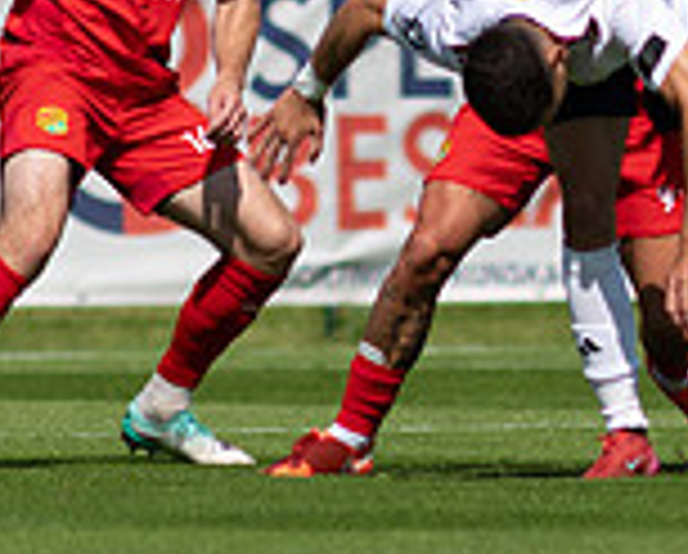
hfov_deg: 0.9
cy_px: 157
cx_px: 684
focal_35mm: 2048
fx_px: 41782
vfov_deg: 0.8
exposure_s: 1/2500
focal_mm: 300
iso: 100
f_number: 3.2
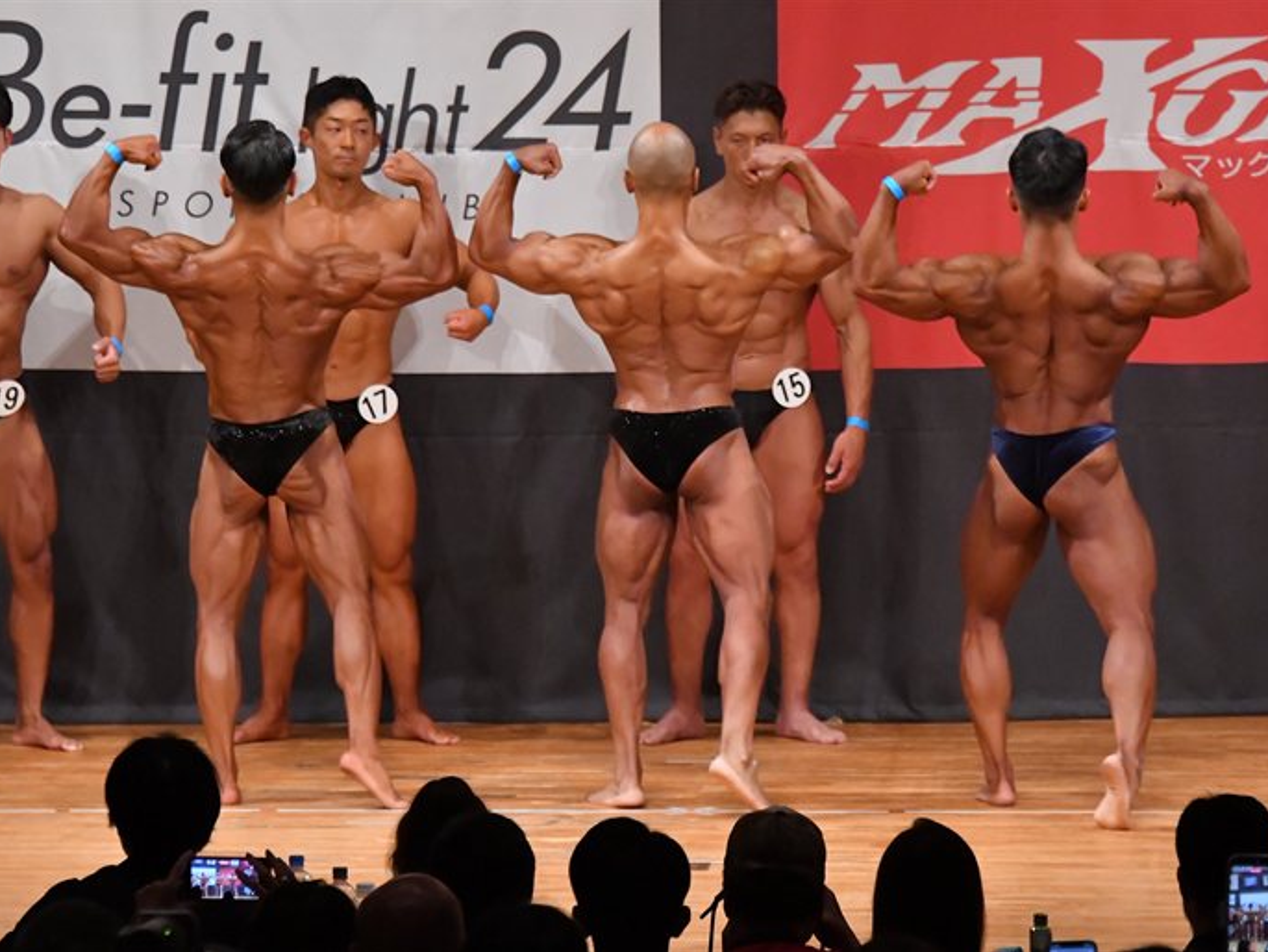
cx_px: 671
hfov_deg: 7.6
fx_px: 9562
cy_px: 476
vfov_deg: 5.7
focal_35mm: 261
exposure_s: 1/400
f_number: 5.6
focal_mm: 160
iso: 8000
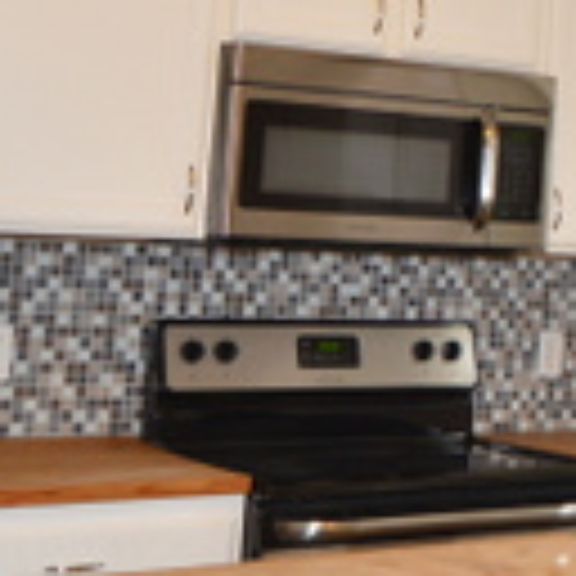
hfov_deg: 17.5
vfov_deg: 19.0
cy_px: 14
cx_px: 873
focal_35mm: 89
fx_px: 1675
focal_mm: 14
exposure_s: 1/60
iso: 450
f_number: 3.8
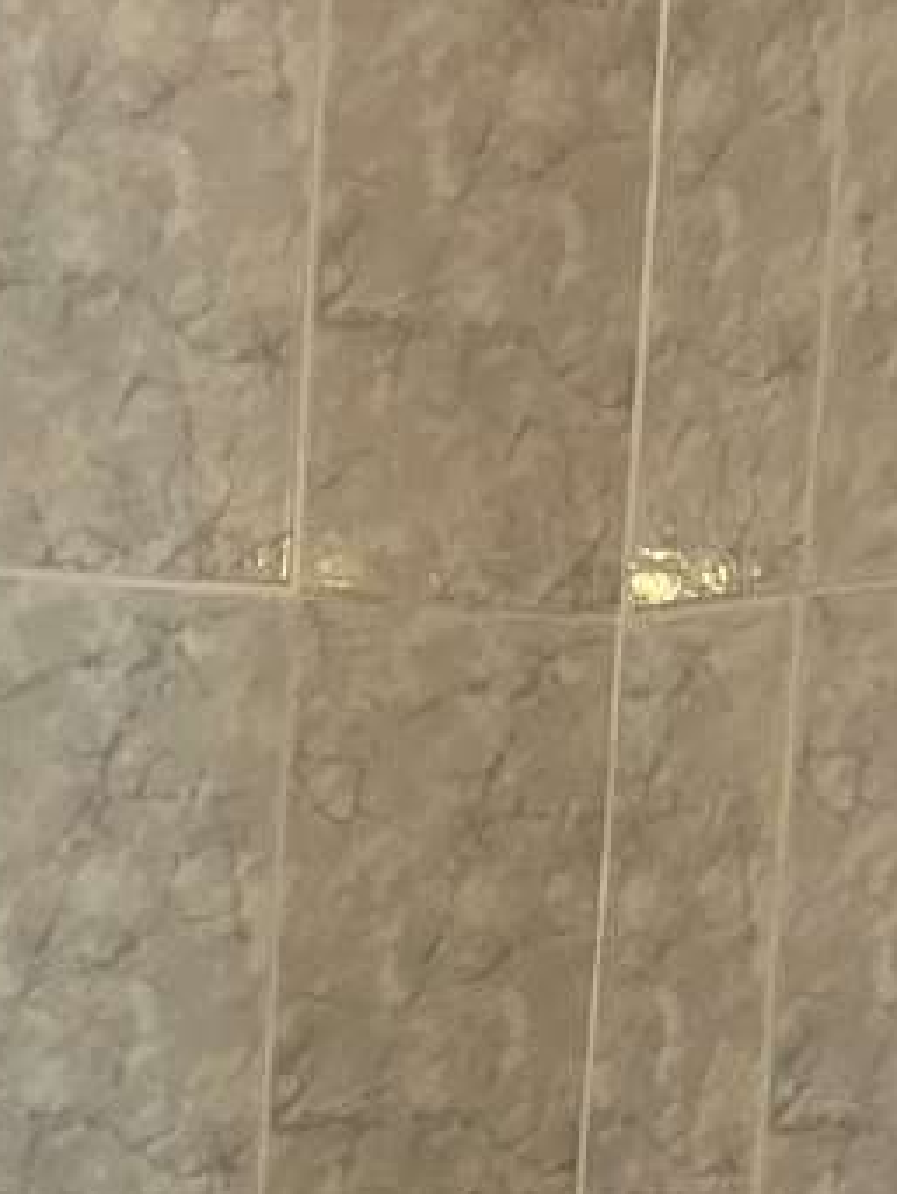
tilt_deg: -14.9
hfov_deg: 12.6
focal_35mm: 114
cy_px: 2102
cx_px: -264
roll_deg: -1.1
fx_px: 3934
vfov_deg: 15.1
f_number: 1.6
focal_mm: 5.1
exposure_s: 1/50
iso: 160
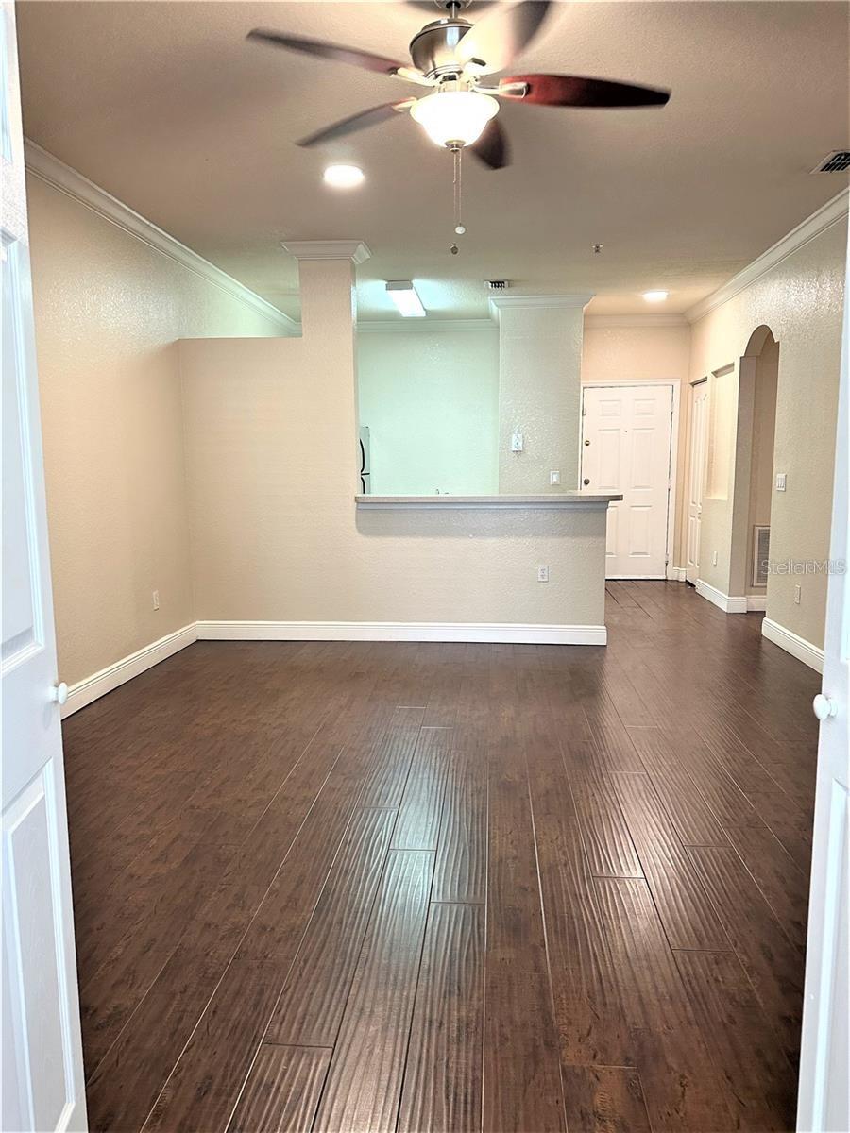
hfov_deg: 56.8
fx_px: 786
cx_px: 425
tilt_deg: -7.6
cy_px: 566
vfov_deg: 71.6
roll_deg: +1.0
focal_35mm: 24
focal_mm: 6.86
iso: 320
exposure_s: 1/60
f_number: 1.78
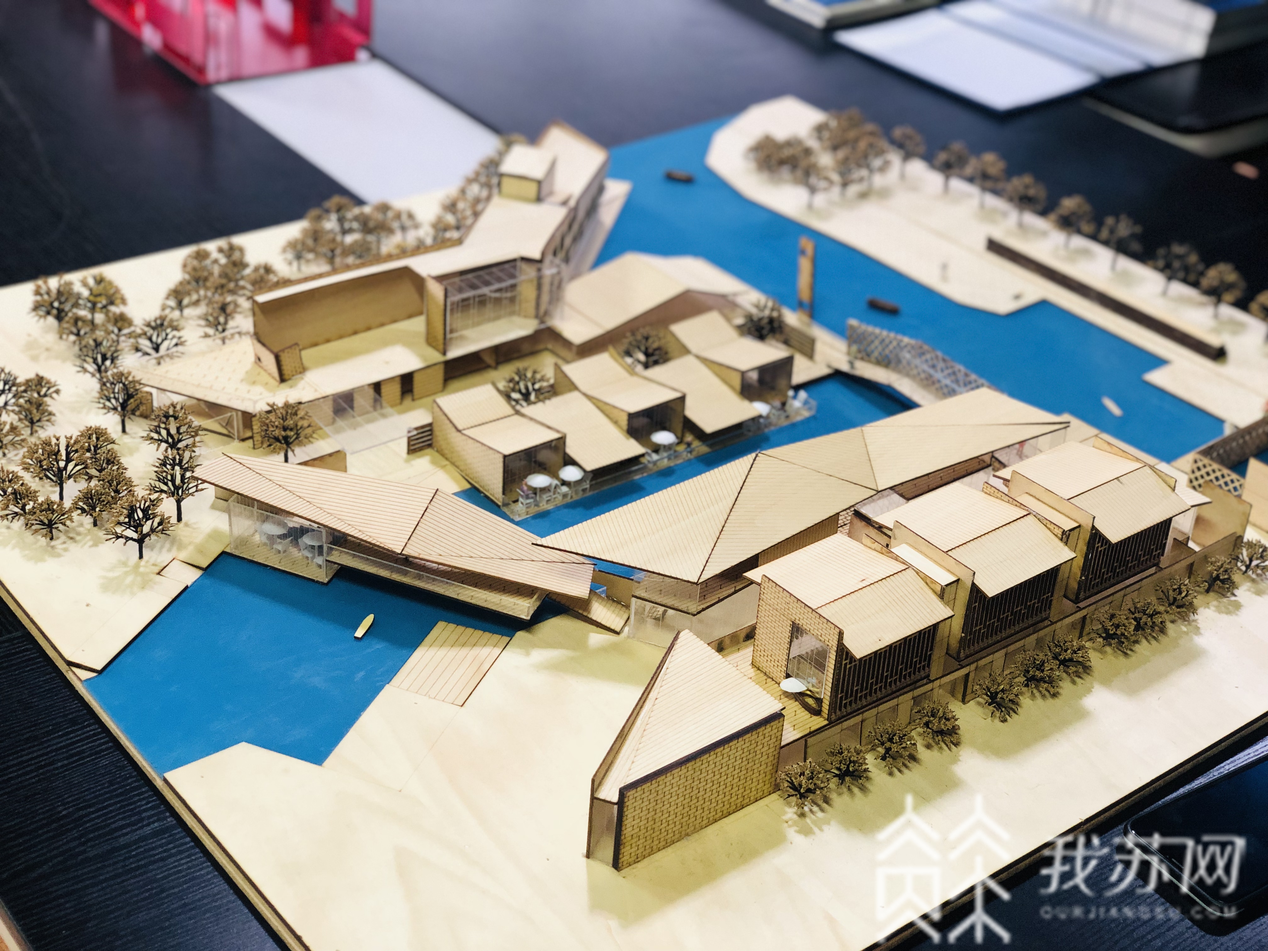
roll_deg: -4.5
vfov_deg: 28.0
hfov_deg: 36.8
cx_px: 634
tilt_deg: -31.7
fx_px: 1905
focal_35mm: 52
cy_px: 476
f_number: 2.4
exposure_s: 1/30
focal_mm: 6
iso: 100
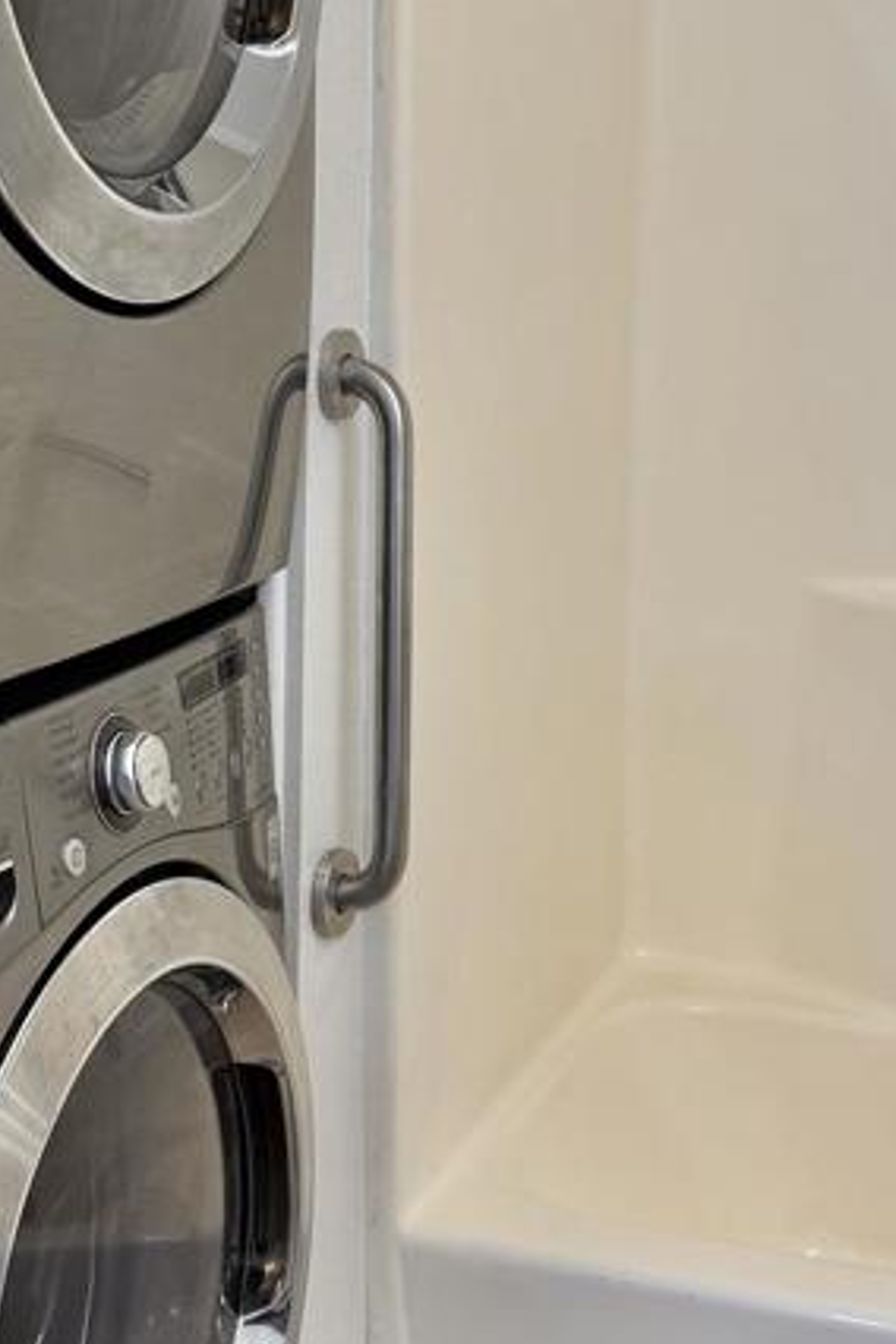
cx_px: 448
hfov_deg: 22.6
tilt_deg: -8.0
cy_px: 502
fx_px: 2240
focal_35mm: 60
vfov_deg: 33.2
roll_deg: -1.9
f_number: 1.78
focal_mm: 6.76
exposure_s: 1/120
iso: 125
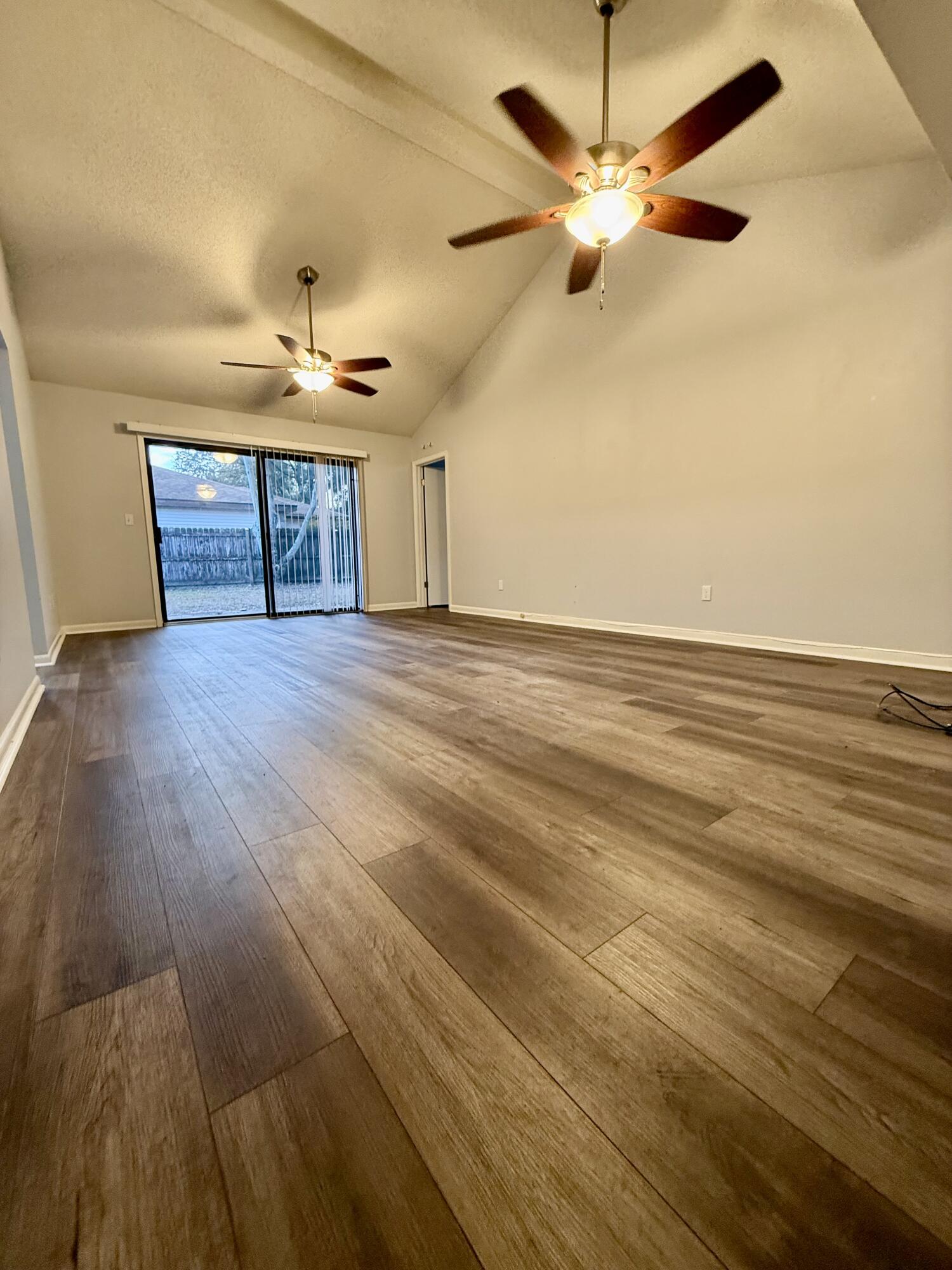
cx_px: 476
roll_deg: +0.0
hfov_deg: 85.7
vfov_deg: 102.1
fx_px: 513
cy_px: 635
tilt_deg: -8.4
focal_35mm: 14
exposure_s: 1/60
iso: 250
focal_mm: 2.22
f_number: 2.2
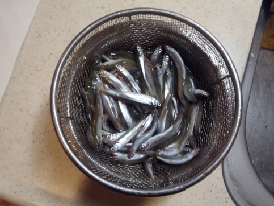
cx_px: 140
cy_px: 103
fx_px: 229
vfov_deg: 48.2
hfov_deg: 61.7
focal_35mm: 29
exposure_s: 1/13
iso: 200
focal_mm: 5
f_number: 3.9
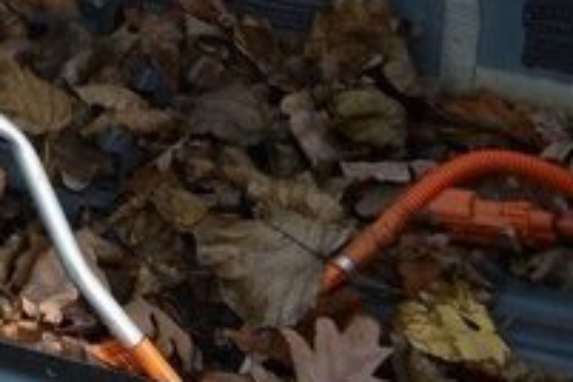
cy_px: -549
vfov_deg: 8.2
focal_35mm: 153
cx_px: -778
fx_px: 2435
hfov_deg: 11.3
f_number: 6.3
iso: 100
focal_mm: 20
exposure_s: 1/160
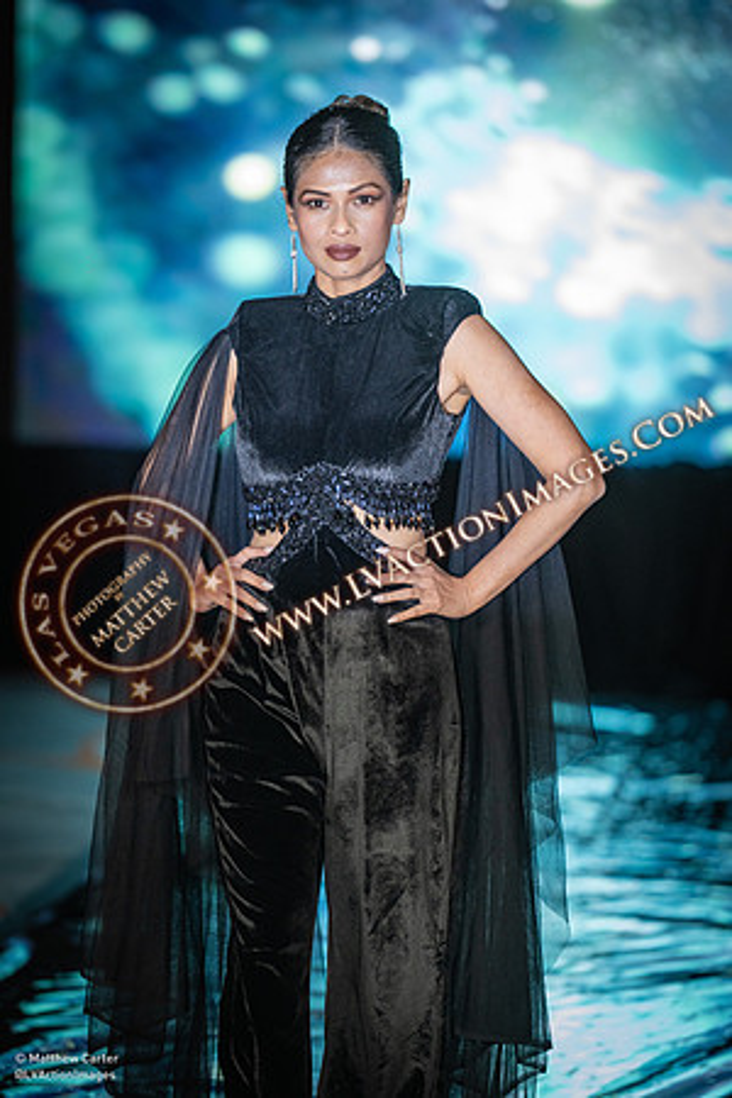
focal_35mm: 200
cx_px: 366
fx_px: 6100
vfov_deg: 10.3
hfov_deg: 6.9
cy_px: 549
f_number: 2.8
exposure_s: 1/250
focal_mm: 200
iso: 1600
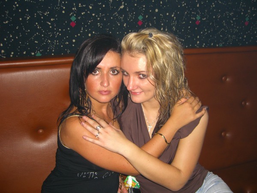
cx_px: 128
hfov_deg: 49.0
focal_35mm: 38
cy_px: 96
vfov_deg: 37.7
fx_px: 282
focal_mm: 7.9
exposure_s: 1/60
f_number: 2.8
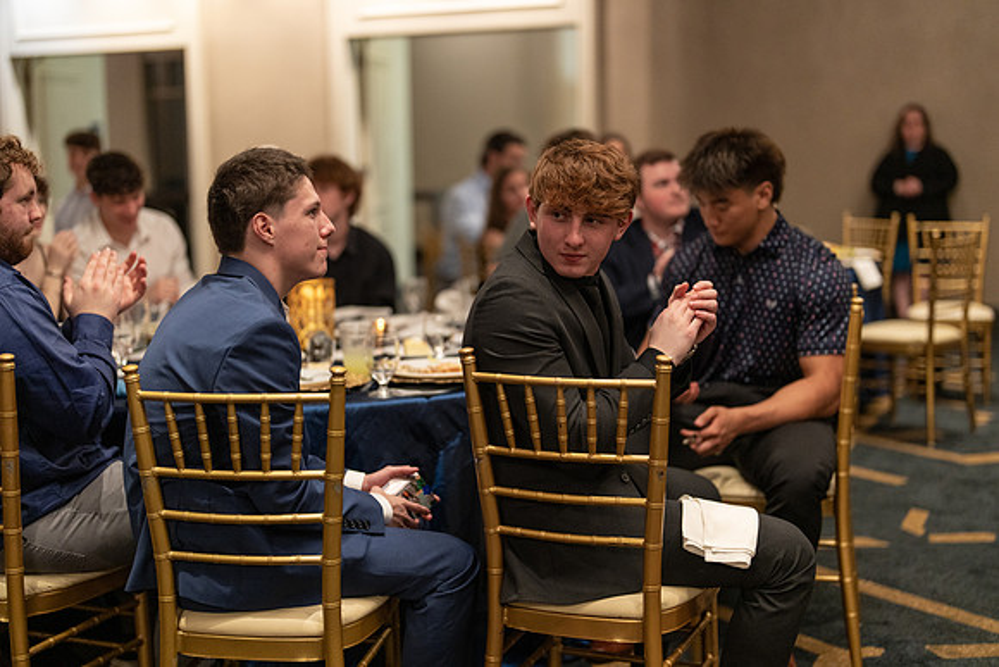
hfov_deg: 39.6
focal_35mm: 50
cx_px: 500
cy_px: 334
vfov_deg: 27.0
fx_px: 1388
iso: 1600
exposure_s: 1/320
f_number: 1.2
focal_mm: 50
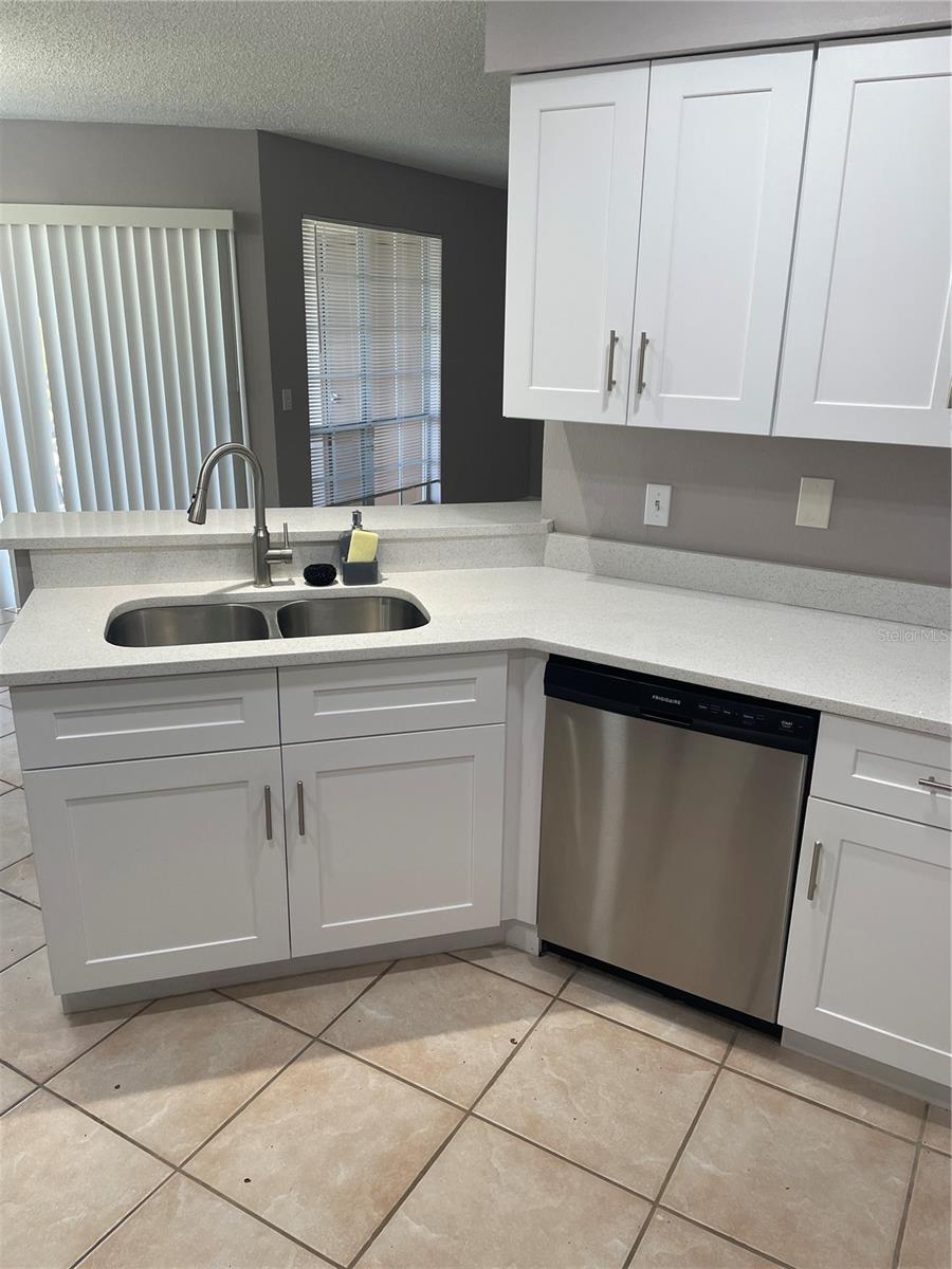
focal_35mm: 26
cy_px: 634
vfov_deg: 67.3
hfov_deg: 53.1
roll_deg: +0.1
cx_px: 476
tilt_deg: -18.1
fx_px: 953
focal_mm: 4.2
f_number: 1.6
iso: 80
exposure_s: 1/120
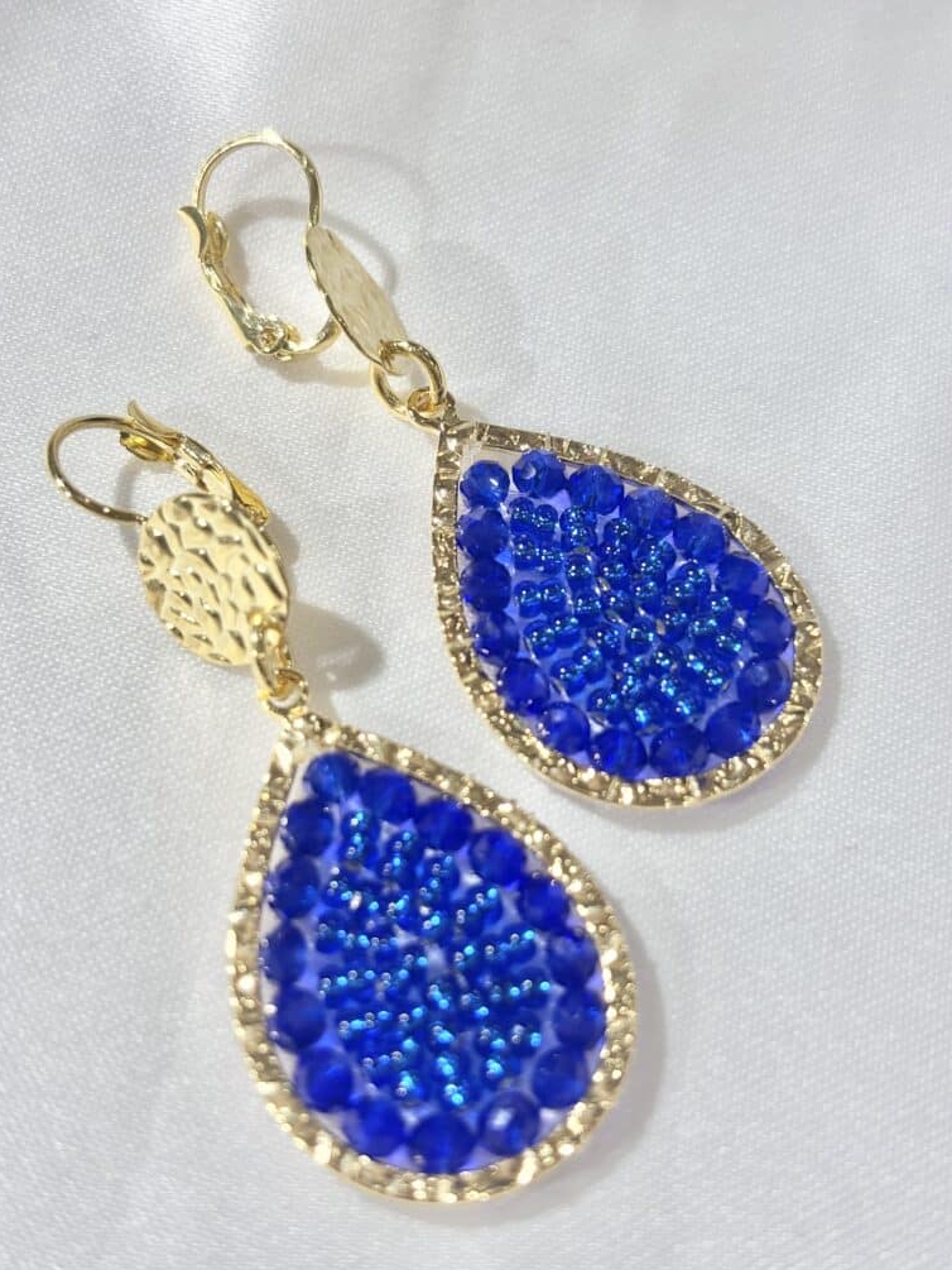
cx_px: 470
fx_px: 1943
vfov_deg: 36.2
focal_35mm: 53
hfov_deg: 27.5
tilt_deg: -61.9
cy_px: 637
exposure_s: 1/182
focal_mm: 5.96
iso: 32
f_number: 1.6
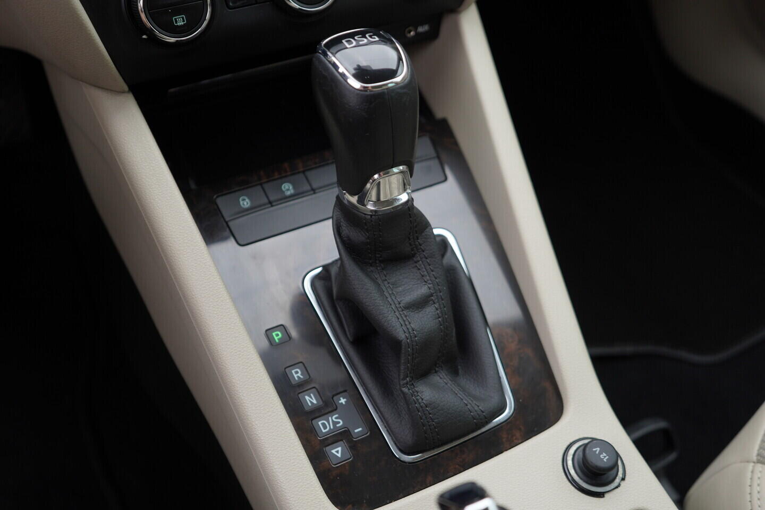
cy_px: 255
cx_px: 382
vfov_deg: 36.9
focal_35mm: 36
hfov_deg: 53.1
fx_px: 765
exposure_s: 1/40
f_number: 2.8
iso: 125
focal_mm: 24
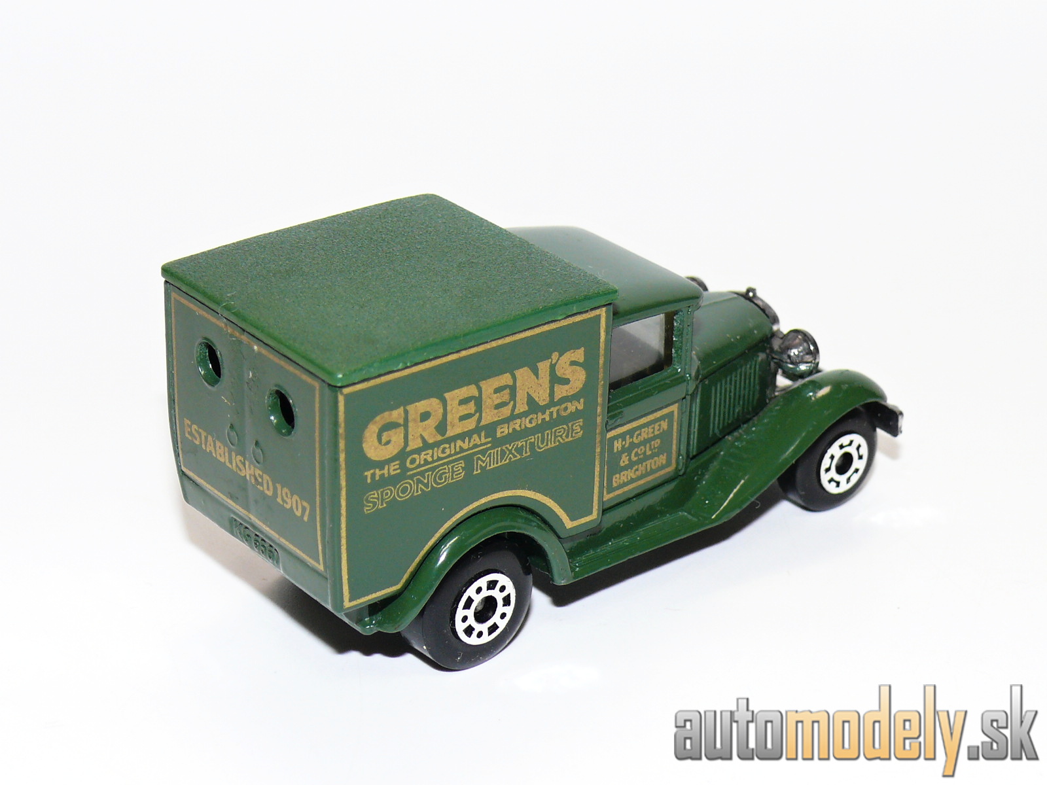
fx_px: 2631
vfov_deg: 17.0
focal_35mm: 87
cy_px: 392
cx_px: 524
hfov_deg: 22.5
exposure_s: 1/30
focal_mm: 12.2
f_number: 4
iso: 100
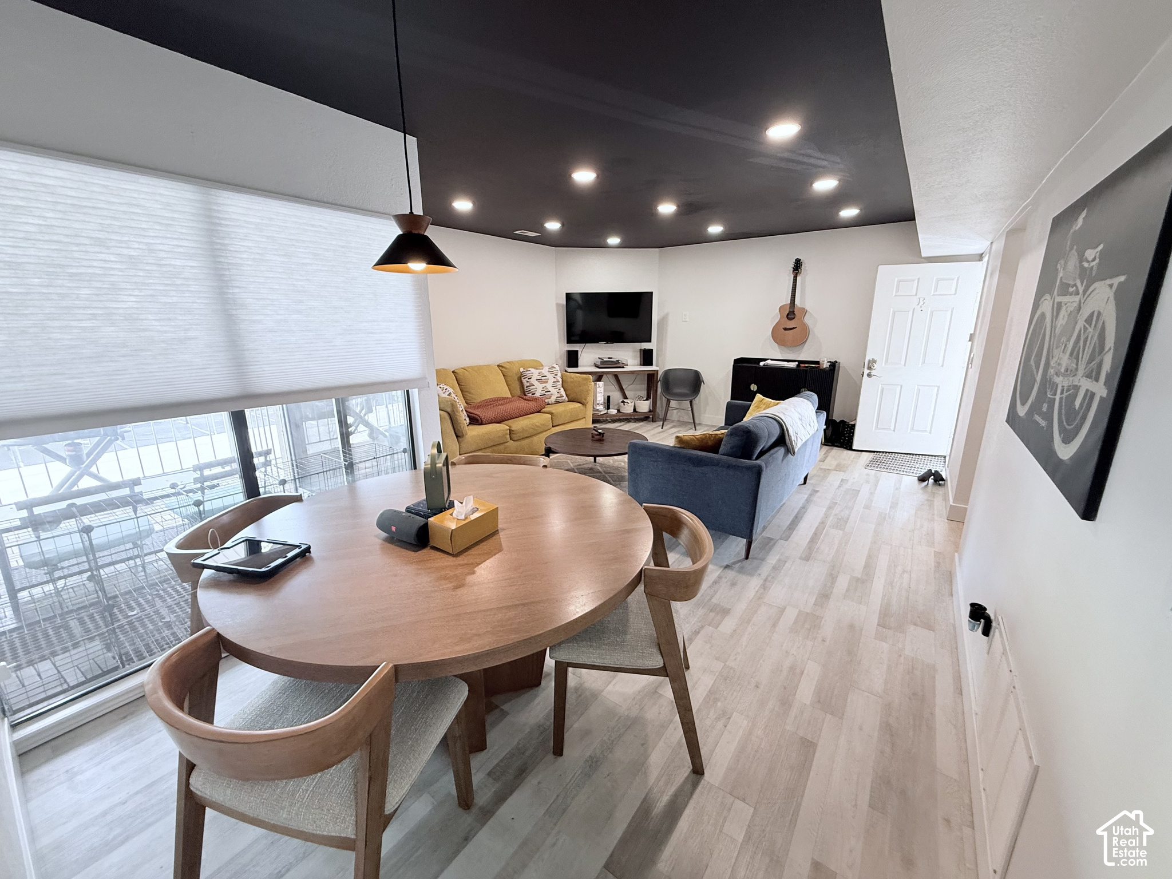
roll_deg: +0.2
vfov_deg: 85.7
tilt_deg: -14.0
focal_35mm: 14
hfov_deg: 102.1
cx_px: 586
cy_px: 440
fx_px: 474
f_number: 2.2
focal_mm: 2.22
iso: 200
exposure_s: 1/60
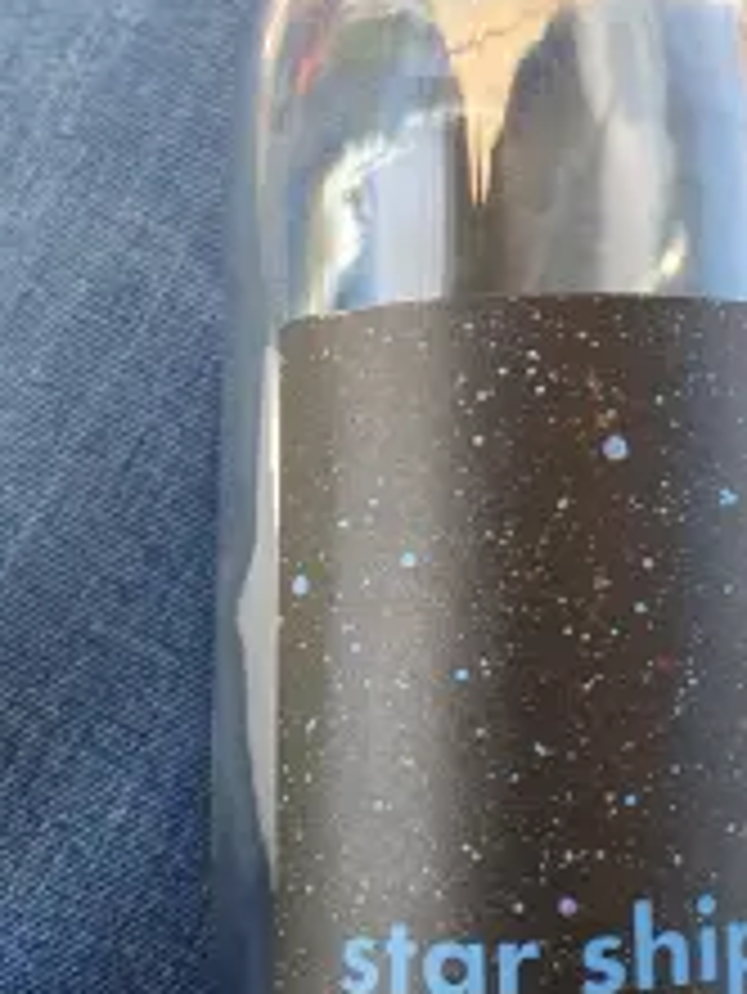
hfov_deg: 30.5
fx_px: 1351
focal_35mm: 47
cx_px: 531
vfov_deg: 40.2
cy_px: 382
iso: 50
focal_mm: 4.32
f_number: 2.4
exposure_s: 1/162
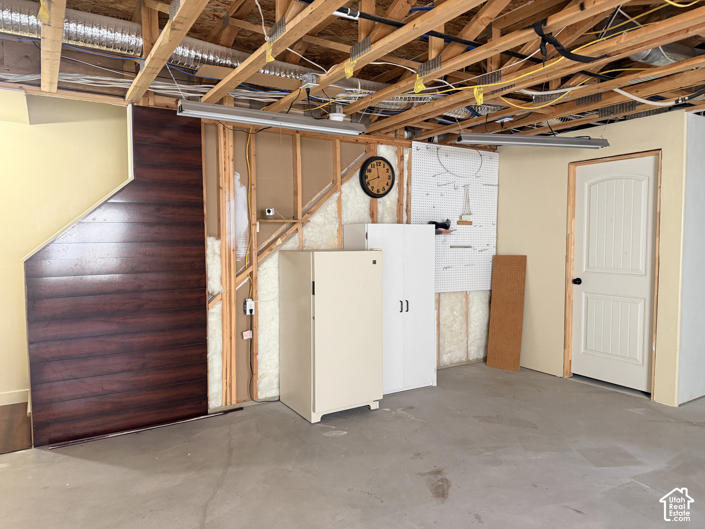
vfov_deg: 56.8
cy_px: 264
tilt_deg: -2.8
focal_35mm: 24
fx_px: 489
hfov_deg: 71.6
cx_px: 352
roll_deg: -0.5
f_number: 1.78
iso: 320
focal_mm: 6.76
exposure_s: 1/60
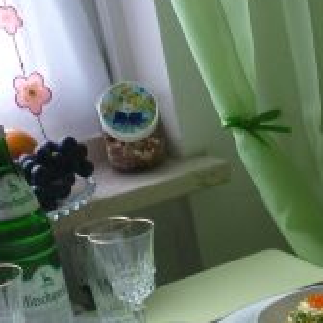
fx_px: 1172
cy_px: 433
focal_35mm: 111
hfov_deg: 15.5
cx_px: 308
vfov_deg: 14.9
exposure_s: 1/50
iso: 80
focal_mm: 5.5
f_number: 2.8
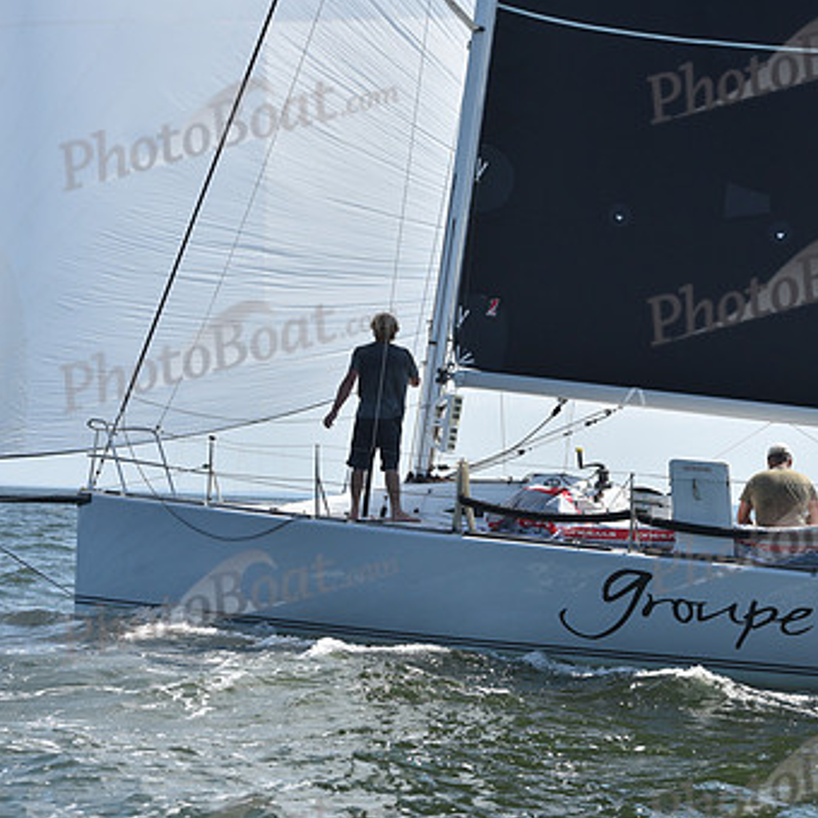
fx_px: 3181
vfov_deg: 14.6
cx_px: 524
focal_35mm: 119
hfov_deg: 14.6
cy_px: 441
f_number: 7.1
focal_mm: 82
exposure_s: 1/1250
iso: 320
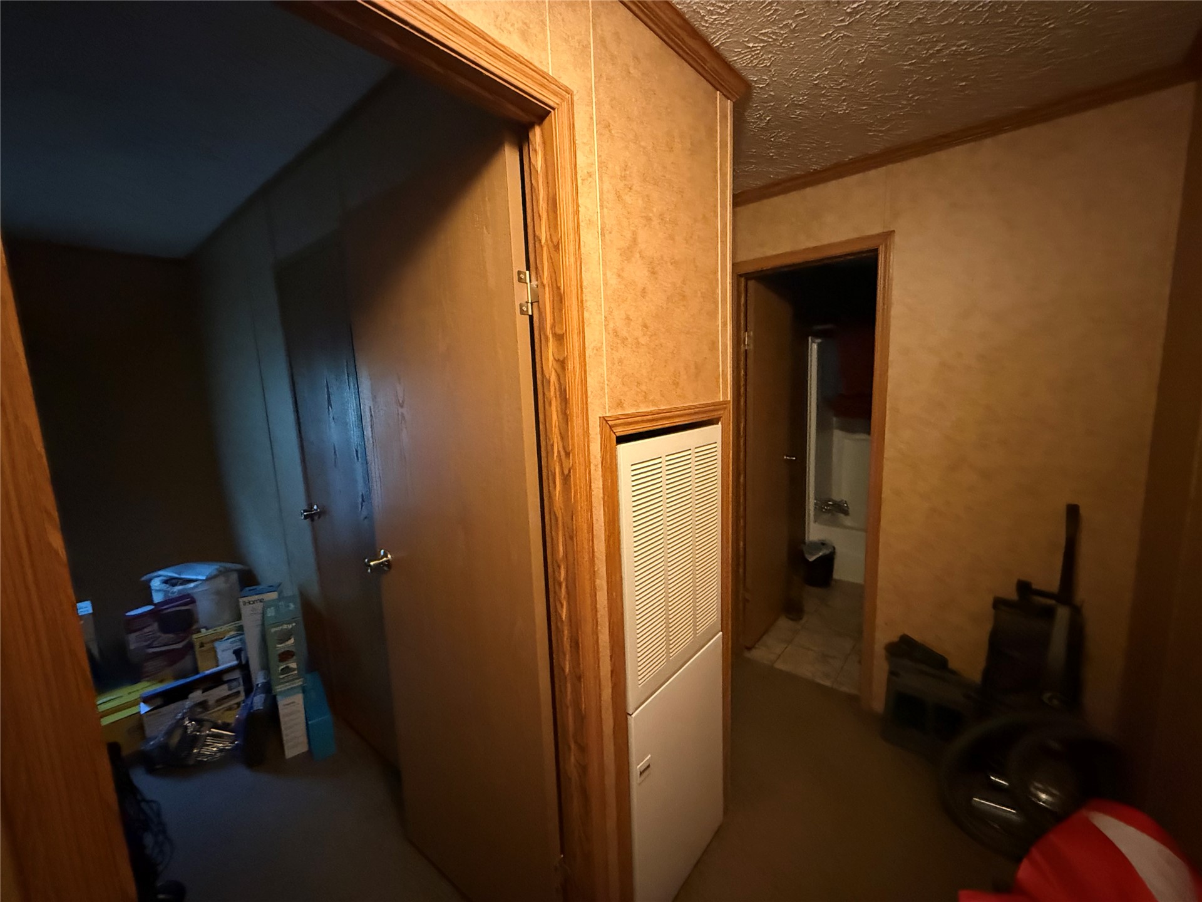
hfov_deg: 102.1
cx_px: 601
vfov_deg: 85.7
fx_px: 486
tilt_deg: -7.5
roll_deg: +2.6
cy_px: 451
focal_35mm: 14
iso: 1250
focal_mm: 2.22
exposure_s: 1/30
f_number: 2.2
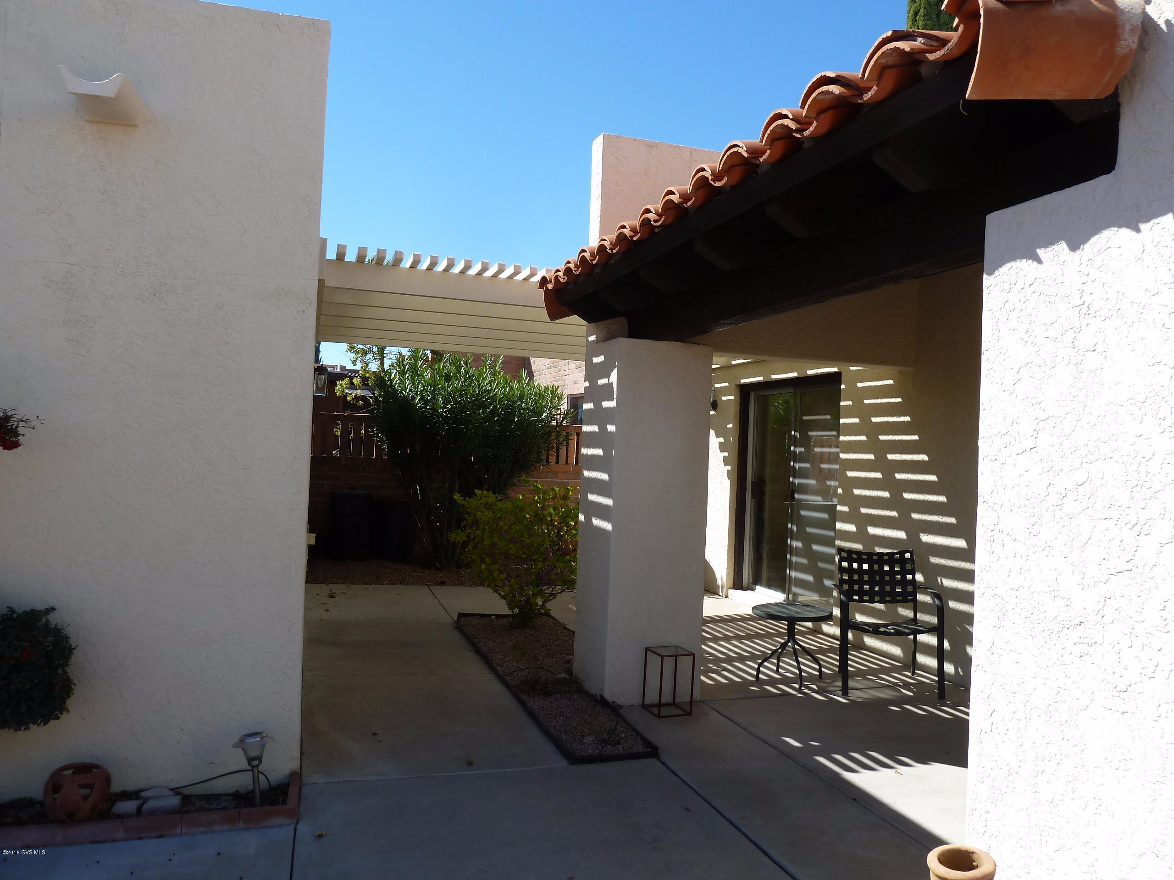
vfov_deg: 54.9
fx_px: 848
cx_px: 587
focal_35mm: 25
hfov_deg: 69.4
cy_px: 440
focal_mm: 4.1
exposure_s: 1/400
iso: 80
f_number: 4
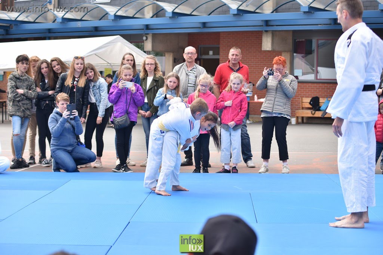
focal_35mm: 75
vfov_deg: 18.2
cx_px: 192
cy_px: 128
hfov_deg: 27.0
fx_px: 798
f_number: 3.5
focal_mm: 50
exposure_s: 1/500
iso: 100
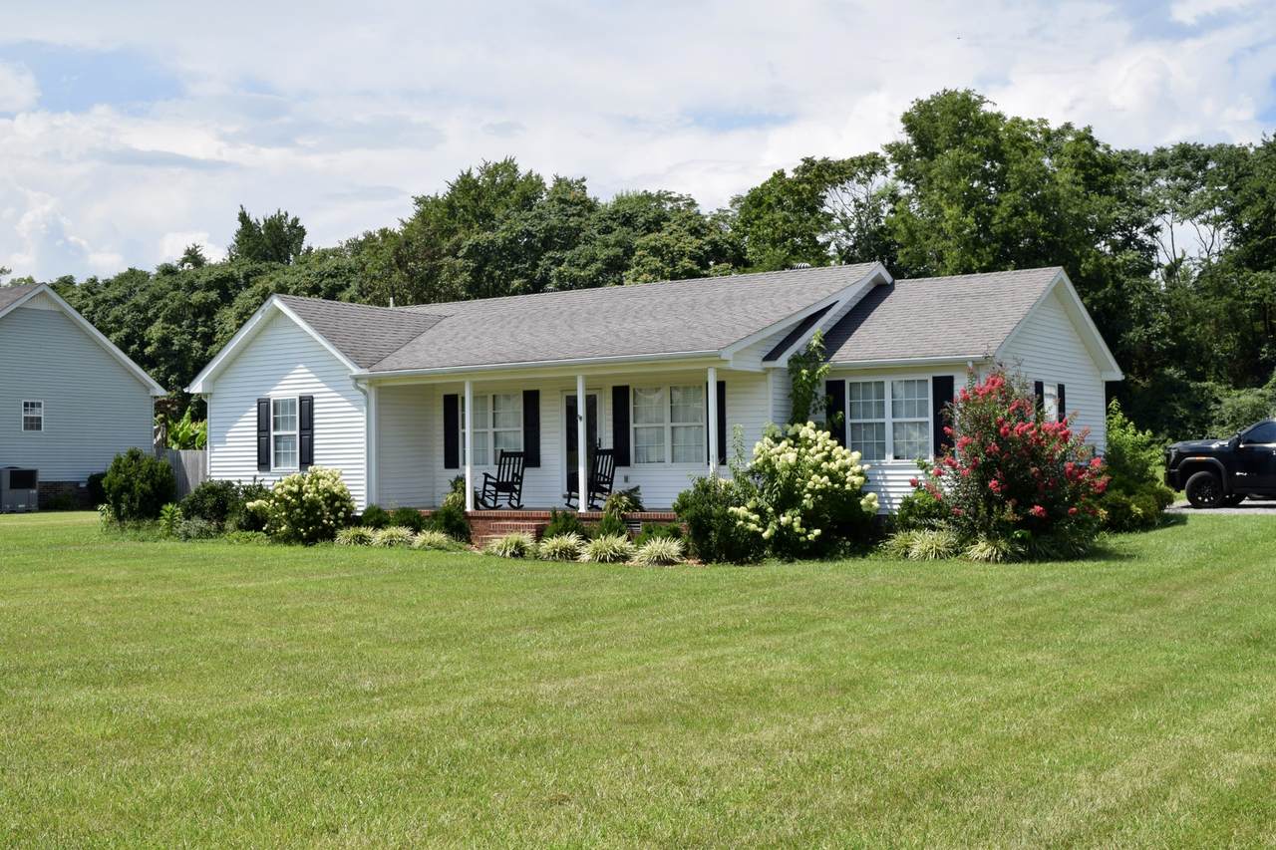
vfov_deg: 30.8
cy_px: 425
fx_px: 1542
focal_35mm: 44
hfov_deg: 45.0
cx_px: 638
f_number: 10
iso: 200
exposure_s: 1/400
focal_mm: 29
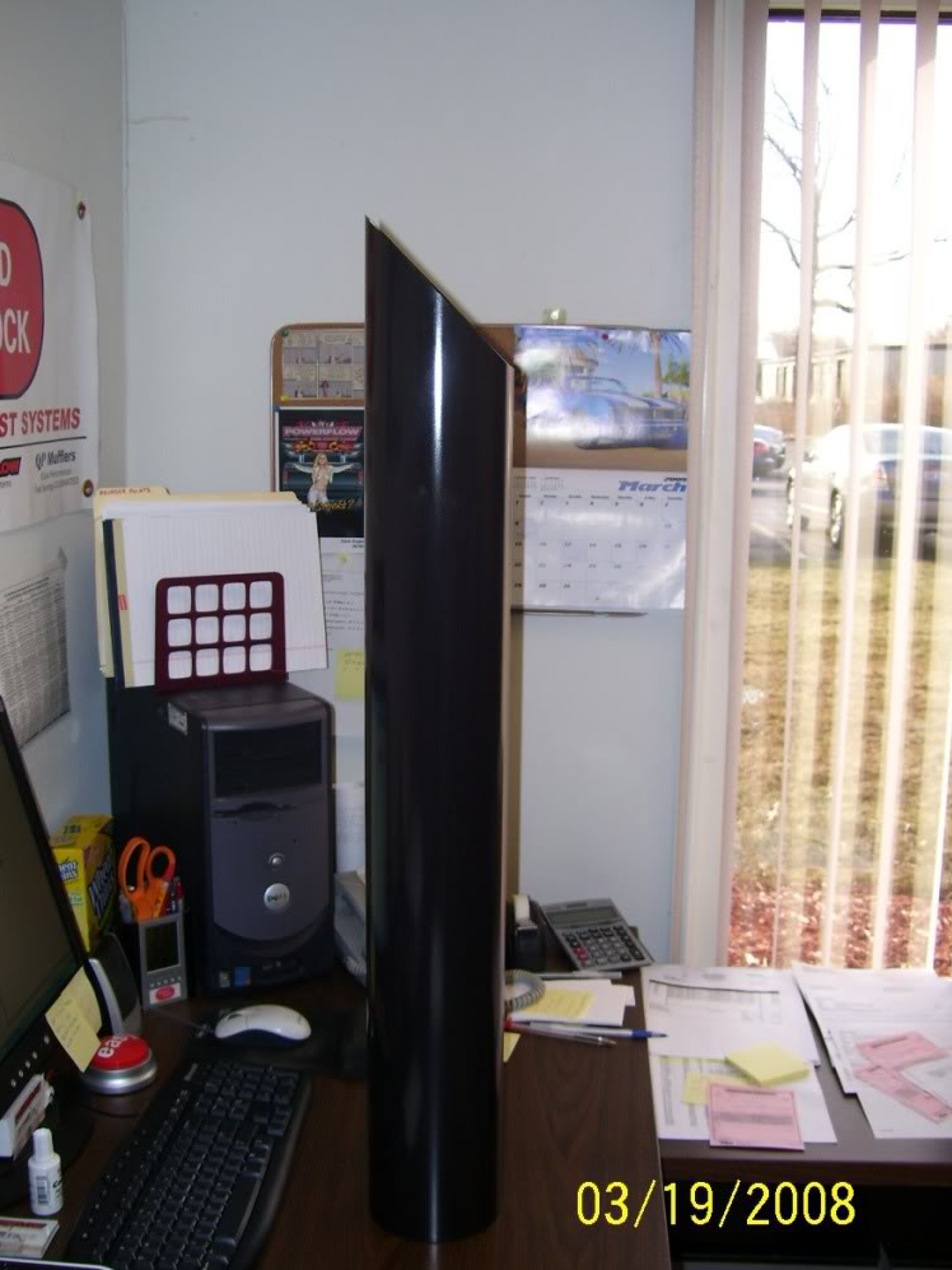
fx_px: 1393
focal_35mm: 38
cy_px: 641
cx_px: 466
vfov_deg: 49.0
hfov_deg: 37.7
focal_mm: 6
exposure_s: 1/60
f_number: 2.7
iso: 80
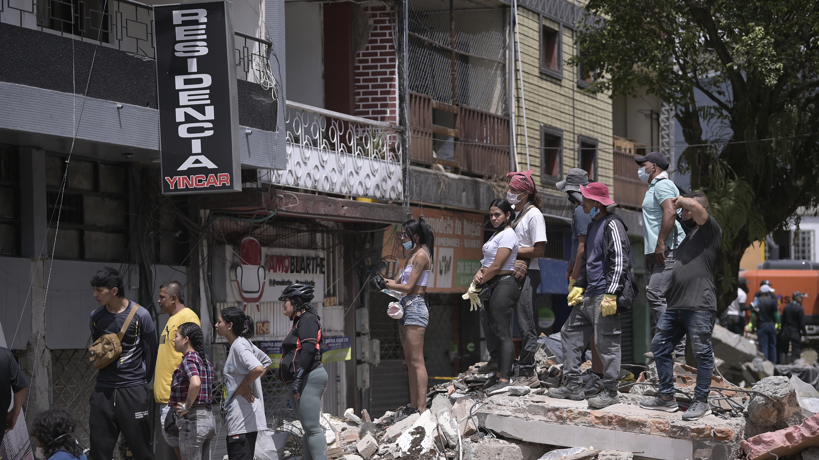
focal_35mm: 107
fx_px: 2324
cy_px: 257
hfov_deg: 20.0
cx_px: 410
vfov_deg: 11.3
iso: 160
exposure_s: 1/3200
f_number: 2.8
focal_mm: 102
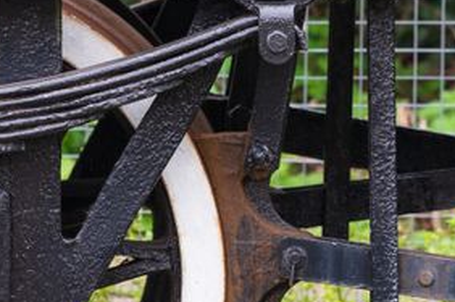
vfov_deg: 1.5
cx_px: 373
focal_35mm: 909
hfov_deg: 2.3
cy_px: -97
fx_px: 11469
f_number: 5.6
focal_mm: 200
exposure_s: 1/50
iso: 200
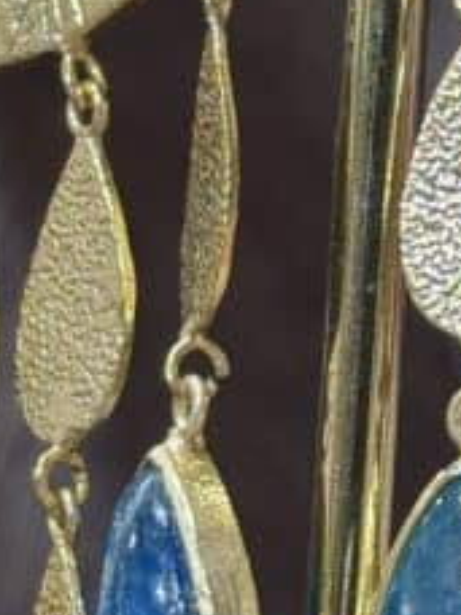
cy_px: 310
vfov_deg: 8.5
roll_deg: -3.7
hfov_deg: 6.3
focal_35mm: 234
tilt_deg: +6.2
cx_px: 372
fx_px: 4155
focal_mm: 5.96
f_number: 1.6
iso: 50
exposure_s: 1/100
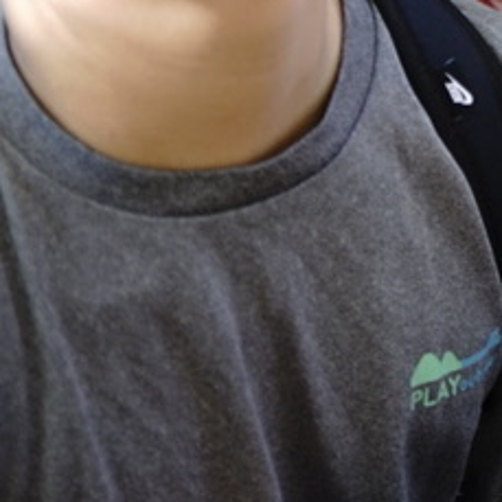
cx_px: 872
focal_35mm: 141
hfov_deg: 11.6
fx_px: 2313
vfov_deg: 12.1
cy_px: -116
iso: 250
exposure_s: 1/60
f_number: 2.8
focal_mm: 35
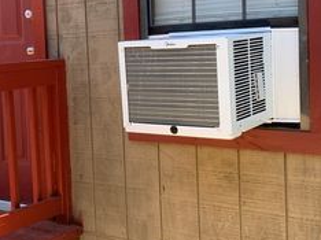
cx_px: 121
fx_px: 574
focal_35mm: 62
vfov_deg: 23.5
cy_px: 88
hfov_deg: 31.1
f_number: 1.8
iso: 16
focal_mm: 3
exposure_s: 1/162
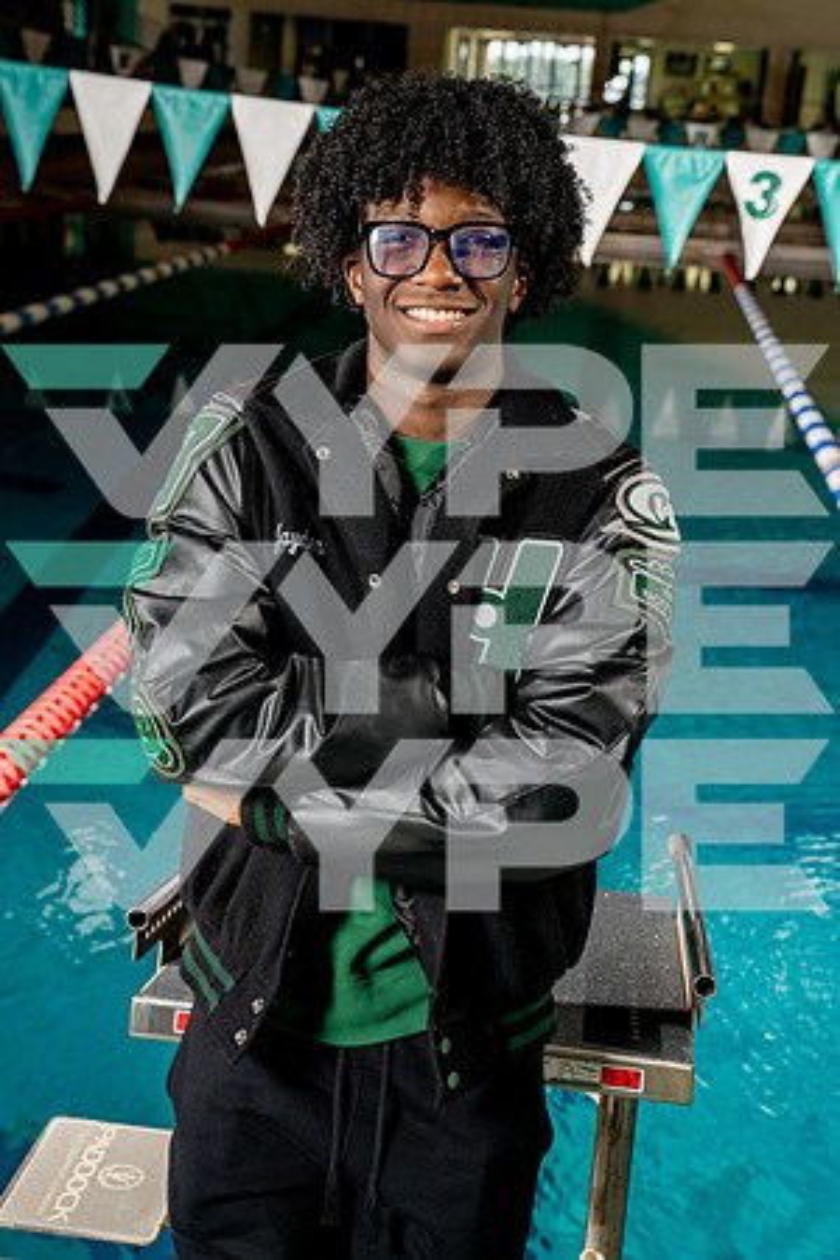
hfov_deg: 24.6
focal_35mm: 55
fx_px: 1925
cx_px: 420
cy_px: 630
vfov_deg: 36.2
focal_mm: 55
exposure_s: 1/250
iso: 640
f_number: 6.3
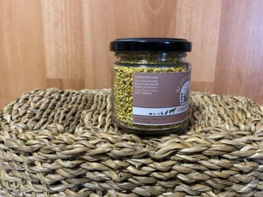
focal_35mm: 26
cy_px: 98
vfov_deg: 53.1
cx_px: 132
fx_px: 198
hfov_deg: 67.3
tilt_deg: -16.8
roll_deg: -1.1
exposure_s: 1/50
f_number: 1.8
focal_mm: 4.25
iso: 400
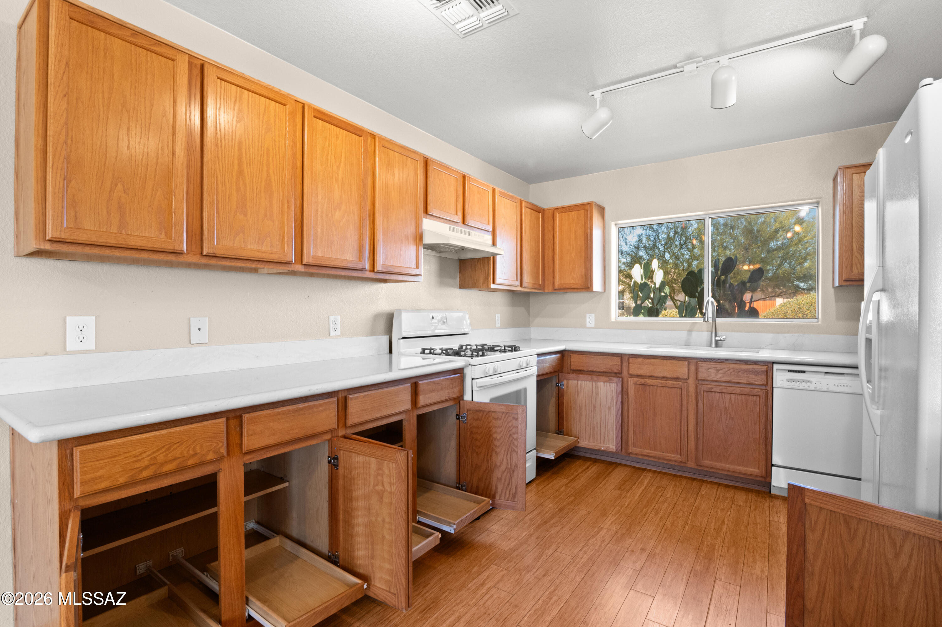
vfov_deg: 73.7
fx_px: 418
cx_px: 471
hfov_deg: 96.8
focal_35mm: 16
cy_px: 314
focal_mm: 16
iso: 1250
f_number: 22
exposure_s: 1/3
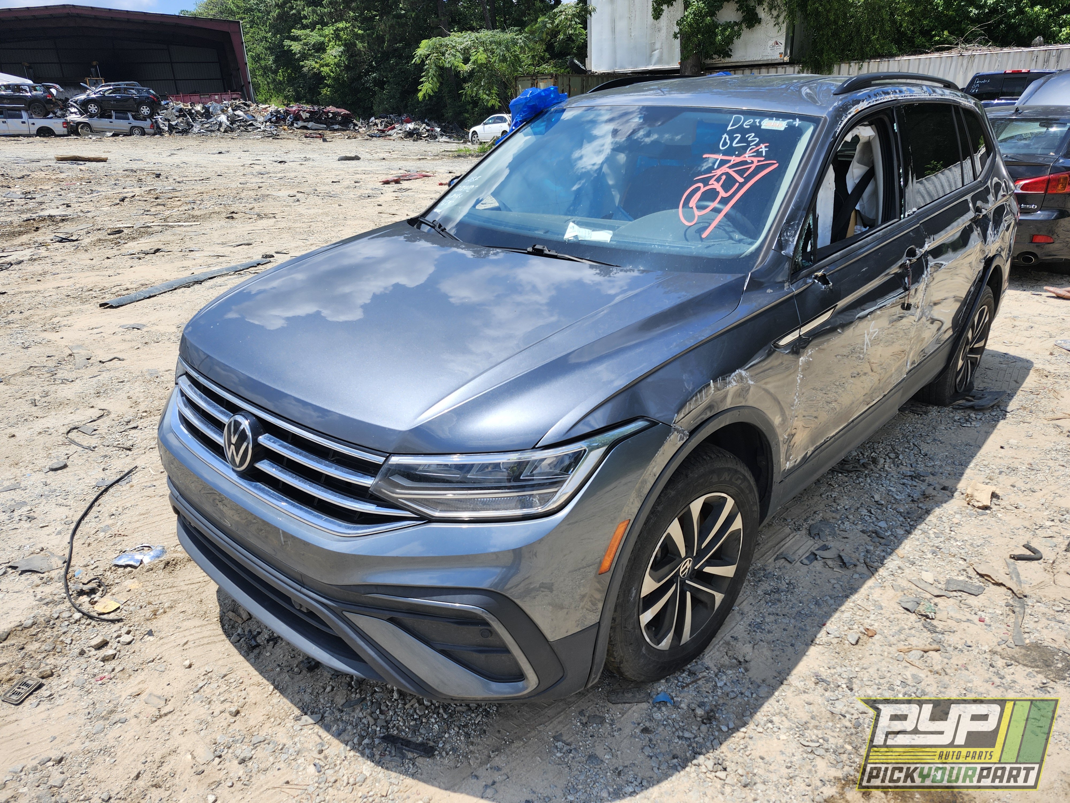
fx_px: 711
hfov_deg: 73.9
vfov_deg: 58.9
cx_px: 535
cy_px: 402
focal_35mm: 23
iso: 25
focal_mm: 5.54
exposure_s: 1/1290
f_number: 1.8
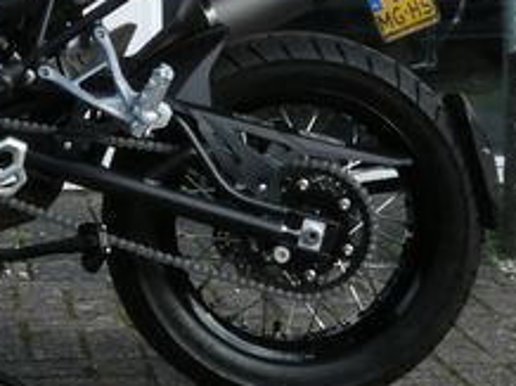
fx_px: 2189
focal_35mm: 147
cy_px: 2
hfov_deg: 13.1
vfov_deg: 10.0
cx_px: -111
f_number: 6.3
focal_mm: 9
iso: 800
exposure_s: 1/800
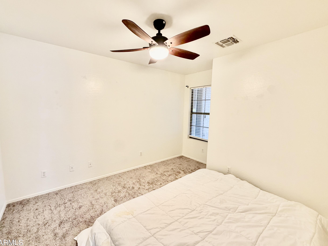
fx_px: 142
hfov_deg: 98.1
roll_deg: -1.2
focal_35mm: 15
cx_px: 154
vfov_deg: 81.7
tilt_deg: -6.1
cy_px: 123
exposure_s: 1/60
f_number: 2.2
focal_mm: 2.22
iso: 320
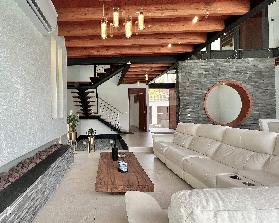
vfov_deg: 77.0
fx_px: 140
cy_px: 114
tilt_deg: +0.2
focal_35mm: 17
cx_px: 100
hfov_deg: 87.4
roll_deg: +0.4
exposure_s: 1/120
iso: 50
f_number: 1.8
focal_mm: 1.57
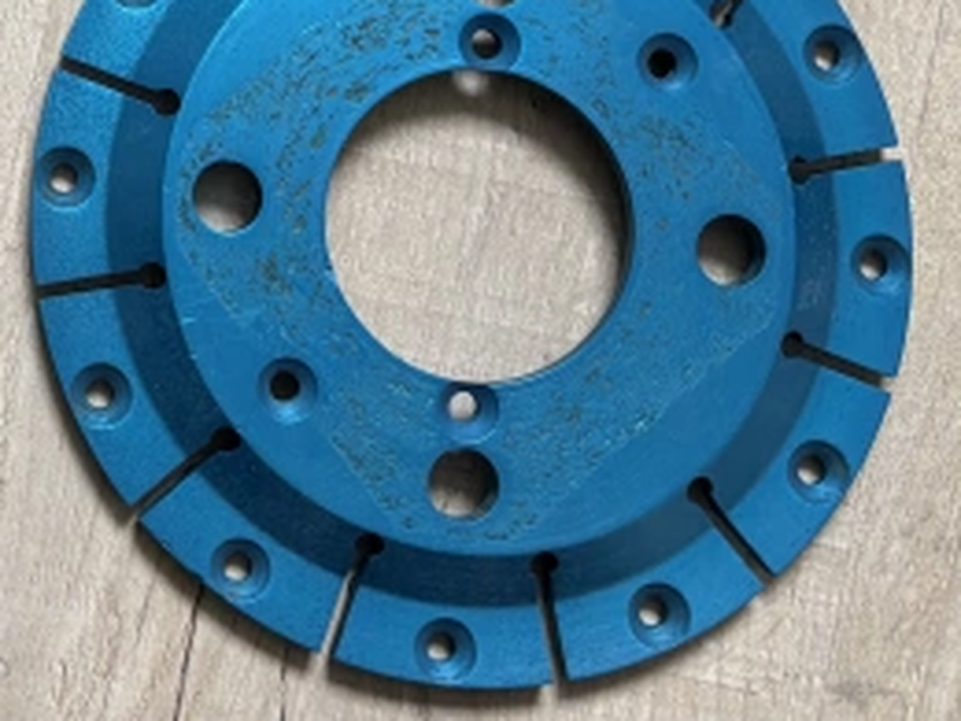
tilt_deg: -79.2
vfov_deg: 17.1
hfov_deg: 23.2
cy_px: -281
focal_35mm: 80
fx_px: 2221
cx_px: -41
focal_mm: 5.96
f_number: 1.6
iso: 160
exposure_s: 1/60
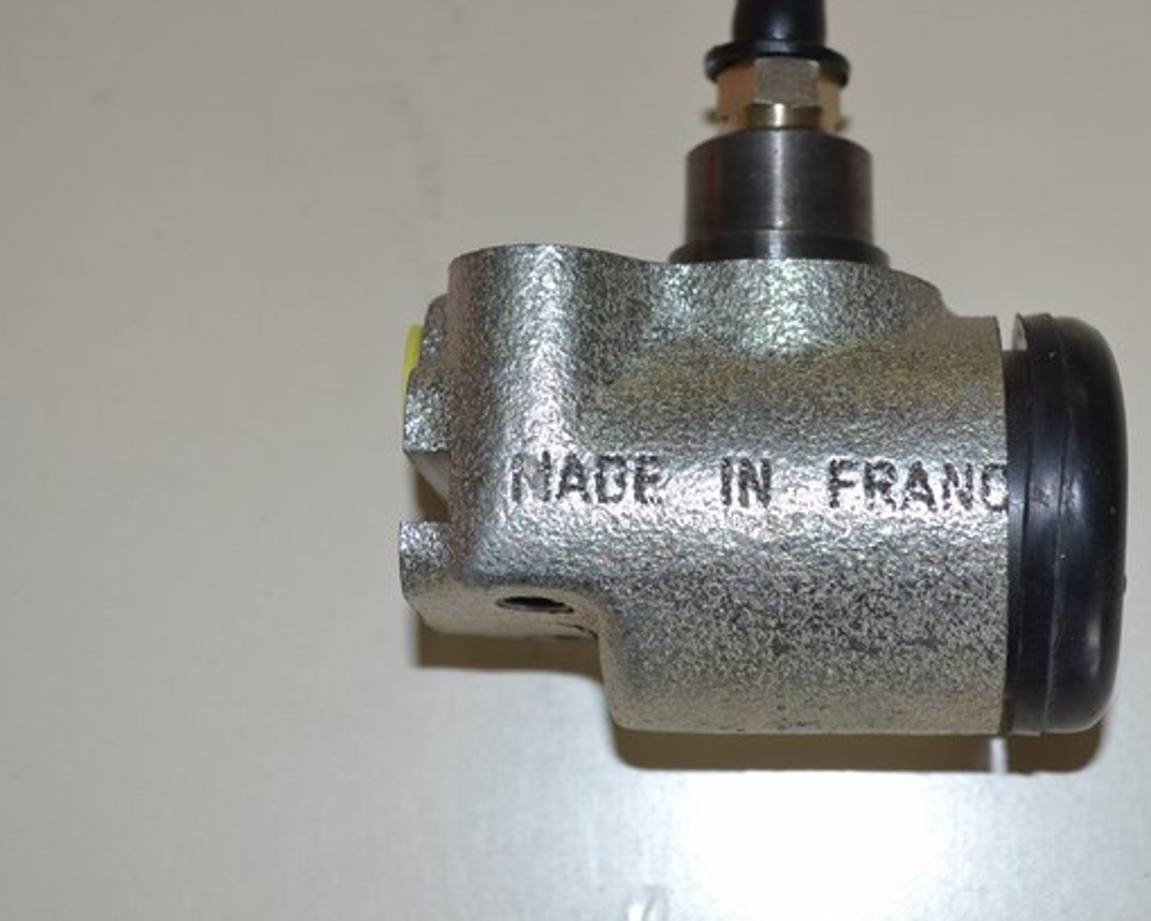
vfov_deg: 20.4
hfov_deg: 25.3
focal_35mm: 75
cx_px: 747
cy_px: 353
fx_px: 2555
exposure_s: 1/30
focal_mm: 34
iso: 200
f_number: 5
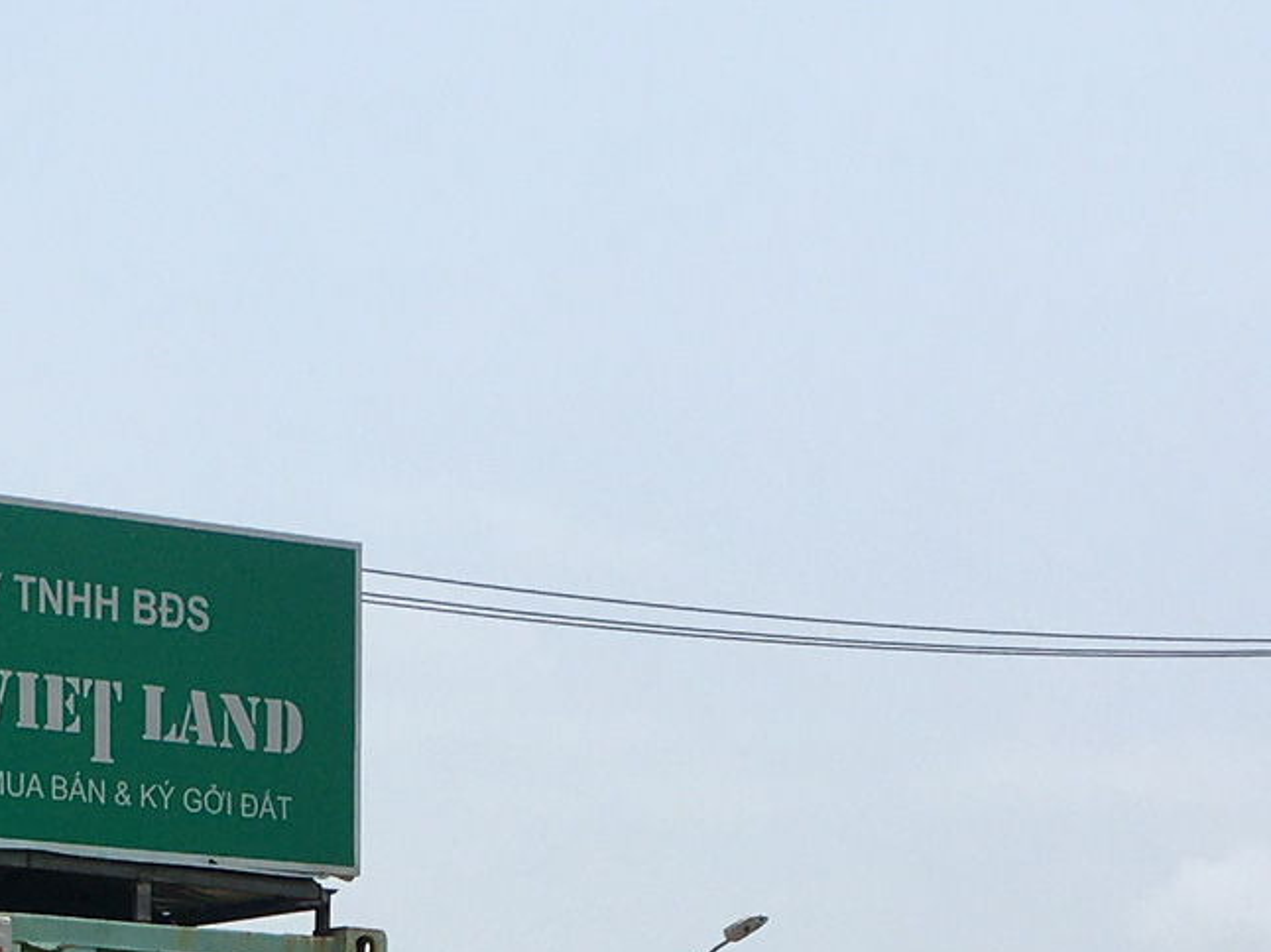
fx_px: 4221
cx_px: 295
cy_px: 1526
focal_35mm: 115
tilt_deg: +0.1
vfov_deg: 12.1
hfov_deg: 17.0
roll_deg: -1.1
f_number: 2.2
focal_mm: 4.15
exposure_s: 1/3077
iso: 25
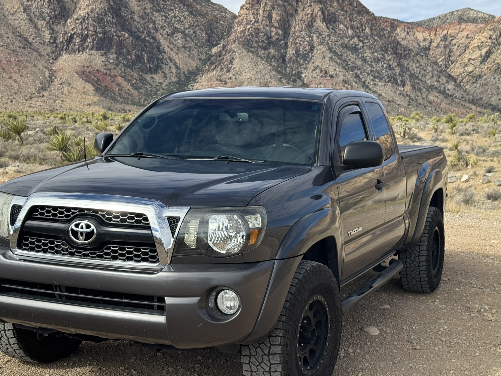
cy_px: 188
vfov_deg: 26.1
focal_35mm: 56
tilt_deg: -3.5
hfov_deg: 34.3
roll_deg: +0.9
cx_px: 243
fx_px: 811
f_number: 1.78
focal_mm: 6.76
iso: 64
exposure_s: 1/3257
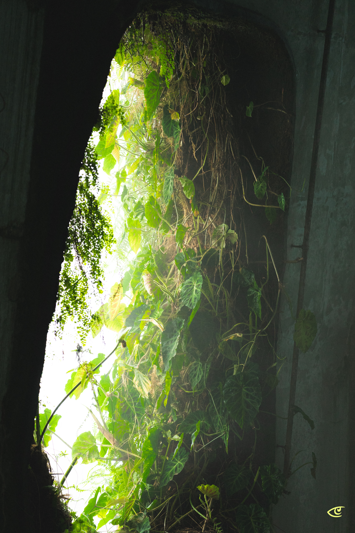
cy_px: 266
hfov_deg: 15.2
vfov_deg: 22.6
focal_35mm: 90
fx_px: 1331
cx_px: 178
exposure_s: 1/320
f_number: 4
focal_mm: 90
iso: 1600
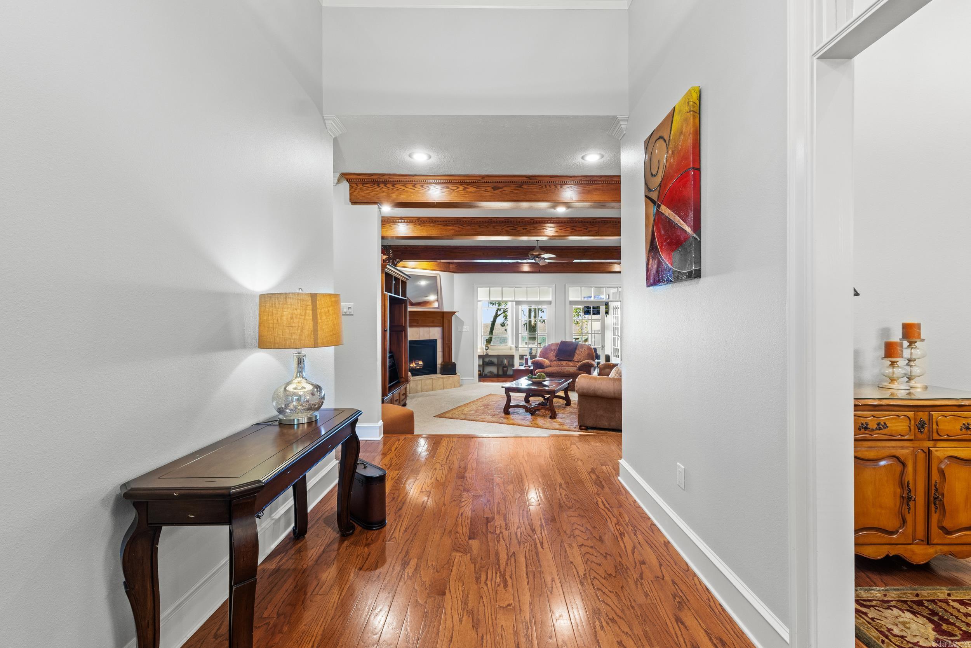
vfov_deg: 77.3
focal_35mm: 15
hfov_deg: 100.4
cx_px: 486
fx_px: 405
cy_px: 324
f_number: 8
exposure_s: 1
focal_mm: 10
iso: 320
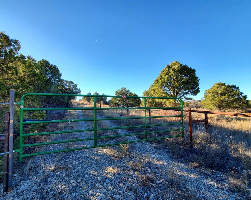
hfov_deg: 100.6
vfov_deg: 87.9
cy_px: 103
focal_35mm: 14
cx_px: 120
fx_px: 104
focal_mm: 1.8
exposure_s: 1/392
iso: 50
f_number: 2.2
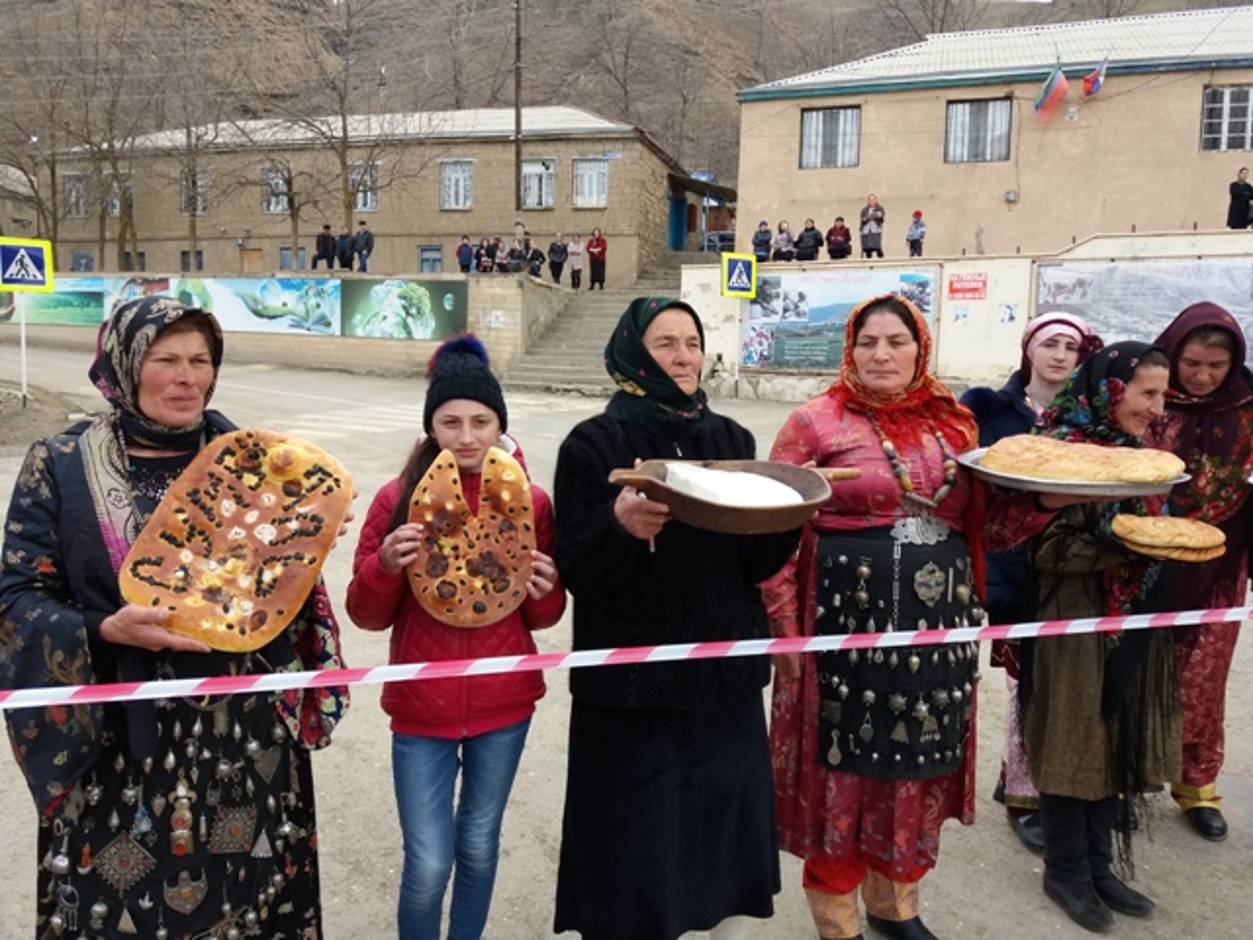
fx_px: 1014
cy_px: 470
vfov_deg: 49.7
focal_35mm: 28
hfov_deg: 63.4
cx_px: 626
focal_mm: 3.7
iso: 64
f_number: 1.9
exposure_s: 1/434
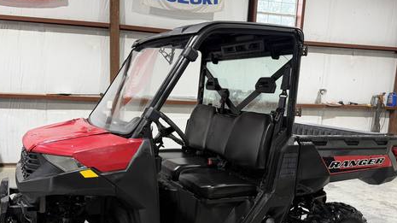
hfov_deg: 55.2
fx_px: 379
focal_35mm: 36
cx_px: 180
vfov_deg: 32.3
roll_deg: -1.4
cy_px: 159
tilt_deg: -7.3
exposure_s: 1/60
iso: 200
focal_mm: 6.76
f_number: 1.78
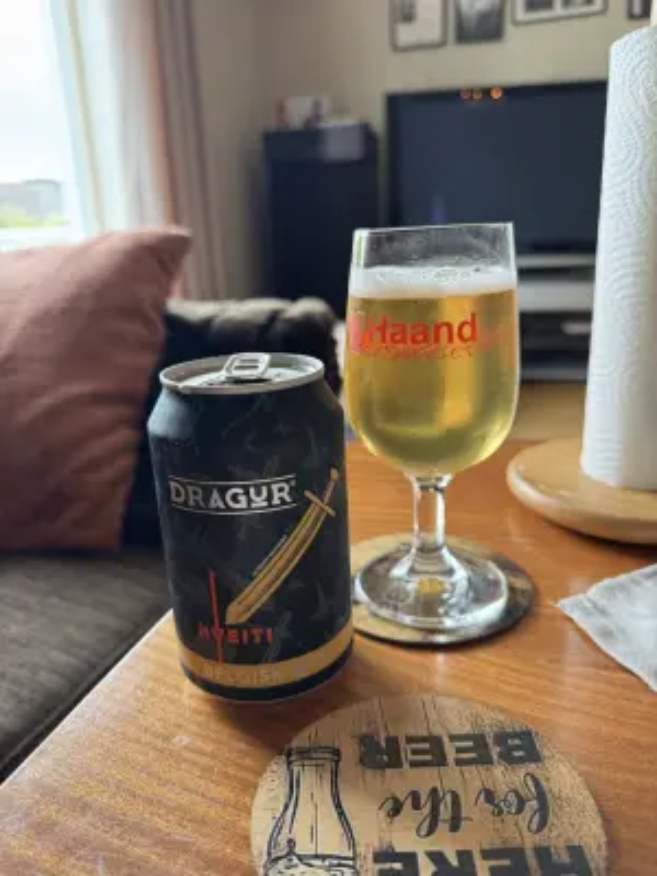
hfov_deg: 56.8
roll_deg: +1.9
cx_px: 328
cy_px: 438
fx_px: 607
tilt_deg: -16.9
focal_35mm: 24
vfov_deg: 71.6
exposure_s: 1/50
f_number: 1.78
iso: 250
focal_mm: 6.76
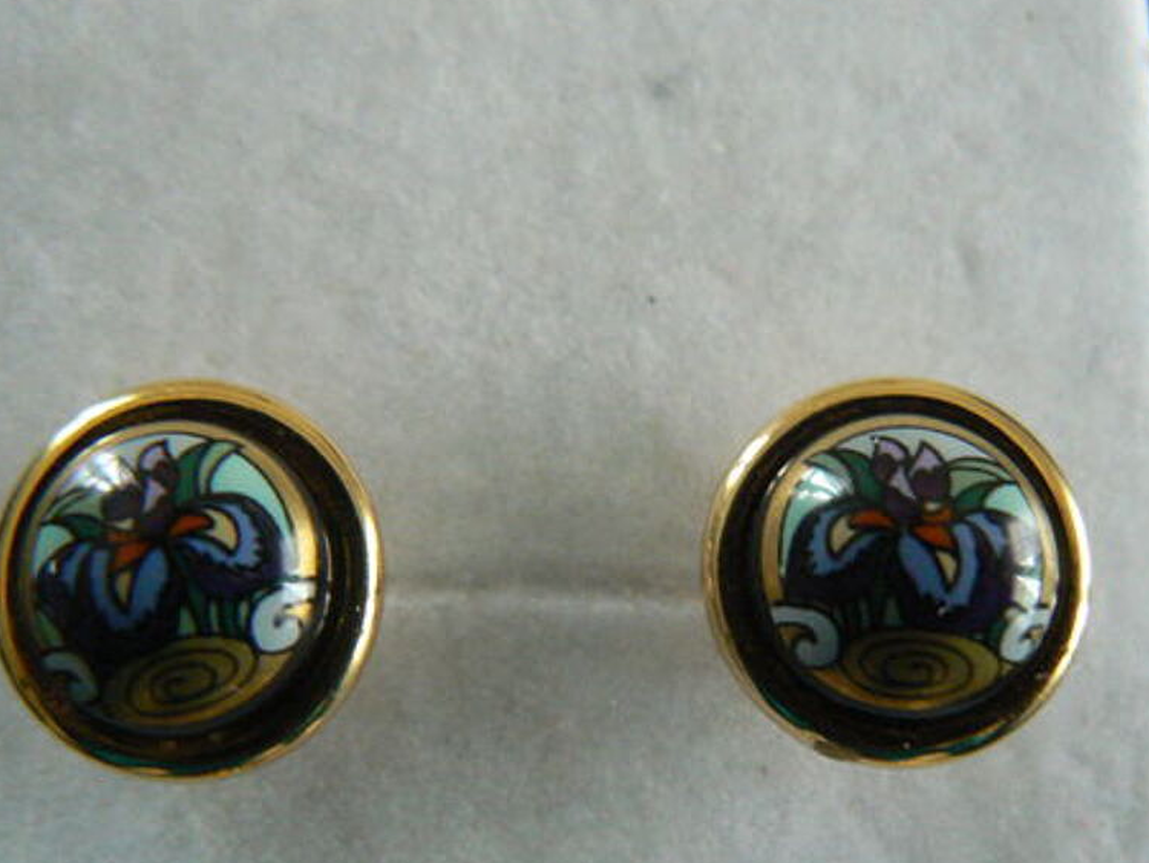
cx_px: 538
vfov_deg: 30.2
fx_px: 1594
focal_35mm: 48
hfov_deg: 39.6
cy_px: 540
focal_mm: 6
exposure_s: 1/50
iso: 400
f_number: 3.2
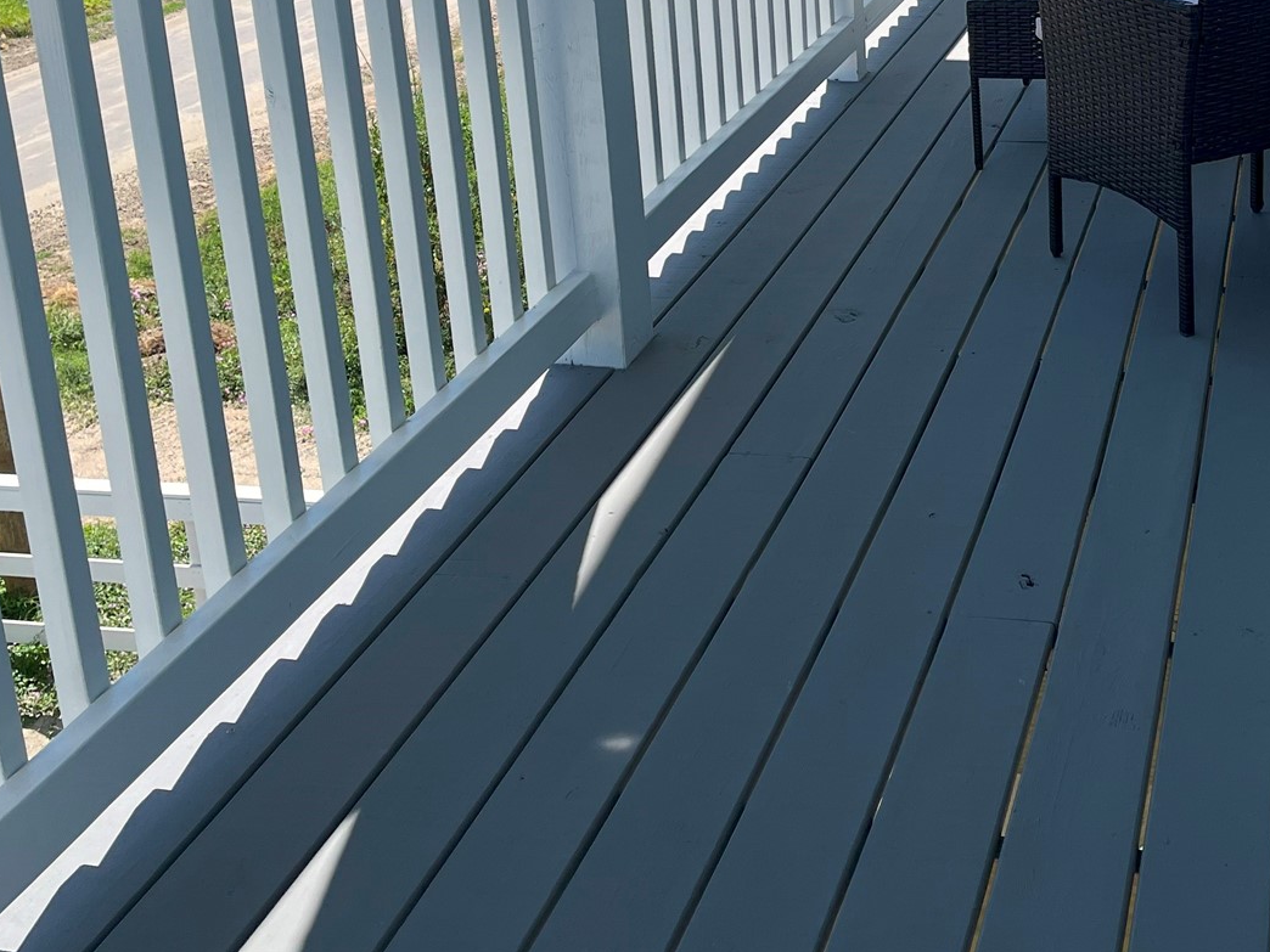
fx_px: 1871
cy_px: 23
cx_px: 965
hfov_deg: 36.5
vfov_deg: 27.1
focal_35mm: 51
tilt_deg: -13.1
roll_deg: +2.4
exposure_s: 1/3623
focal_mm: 5.1
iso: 50
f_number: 1.6
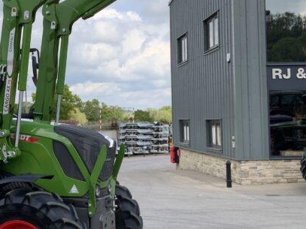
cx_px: 44
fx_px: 645
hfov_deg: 26.0
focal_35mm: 73
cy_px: 93
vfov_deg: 20.1
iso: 16
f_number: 1.8
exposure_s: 1/642
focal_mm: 3
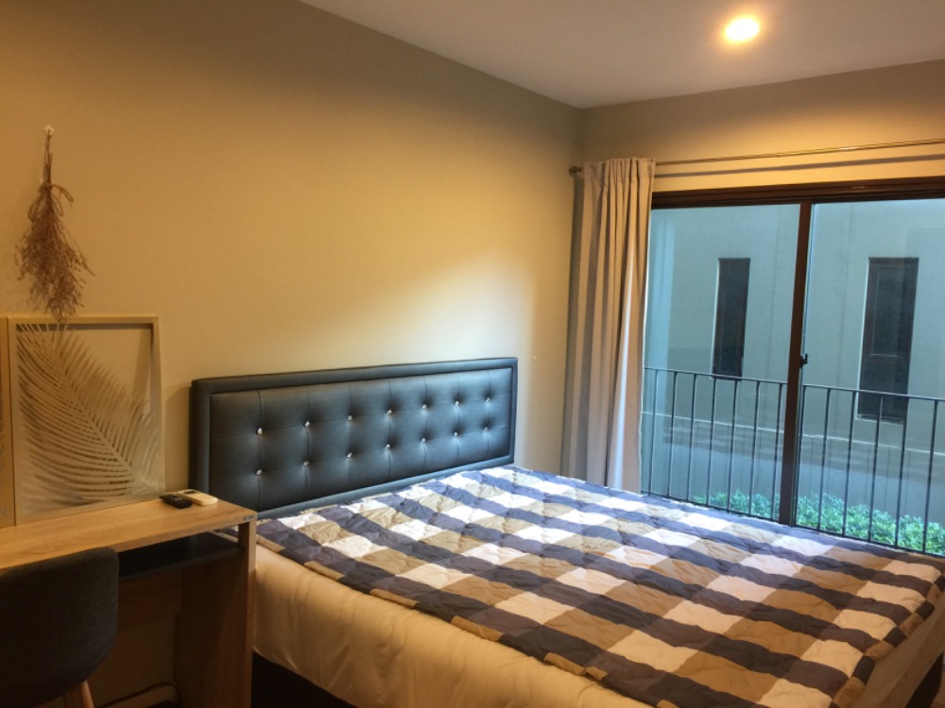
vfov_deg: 48.2
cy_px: 354
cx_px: 472
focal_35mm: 29
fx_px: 792
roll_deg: -4.1
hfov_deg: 61.7
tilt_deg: -4.9
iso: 80
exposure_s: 1/17
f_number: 2.2
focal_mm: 4.15
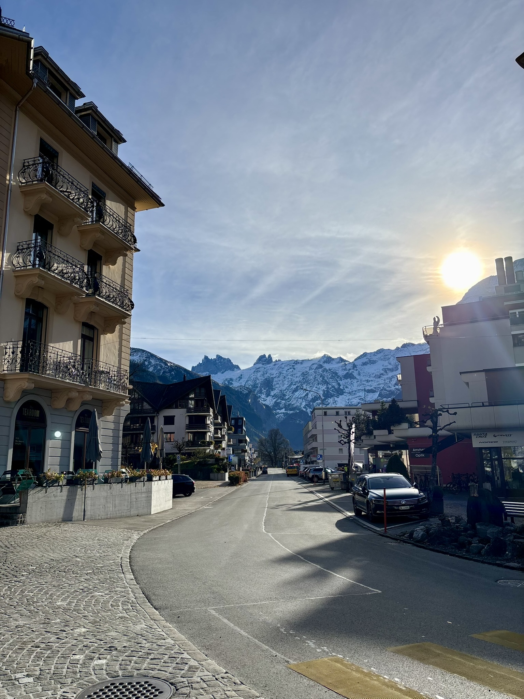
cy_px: 350
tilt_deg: +12.4
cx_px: 262
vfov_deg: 67.3
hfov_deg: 53.1
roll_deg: +0.4
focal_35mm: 26
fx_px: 525
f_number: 1.6
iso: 50
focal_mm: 5.96
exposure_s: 1/10989
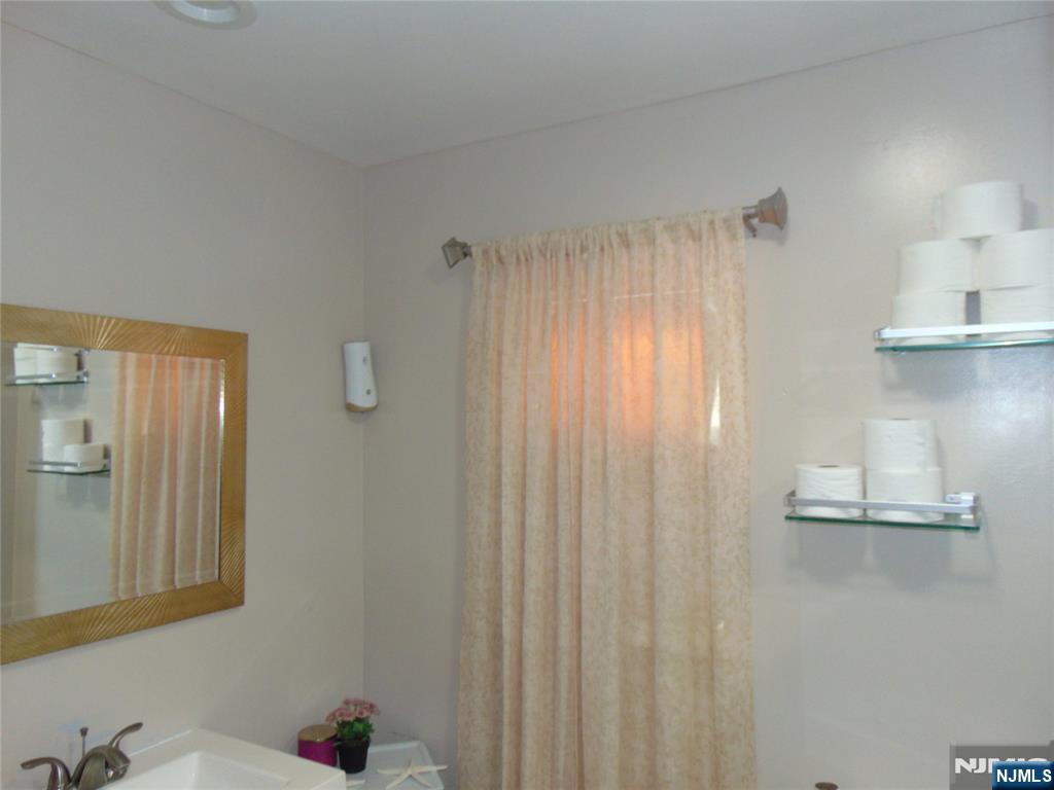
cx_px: 527
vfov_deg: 54.9
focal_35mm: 25
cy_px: 395
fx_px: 761
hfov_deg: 69.4
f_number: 3
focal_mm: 4.5
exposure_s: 1/30
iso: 200
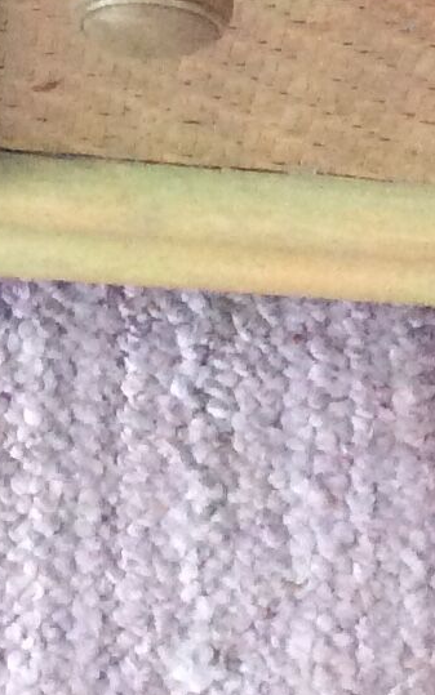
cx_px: -214
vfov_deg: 11.1
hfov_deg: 7.9
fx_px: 3091
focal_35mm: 163
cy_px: -878
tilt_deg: -54.0
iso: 250
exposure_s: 1/25
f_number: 2.4
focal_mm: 3.3
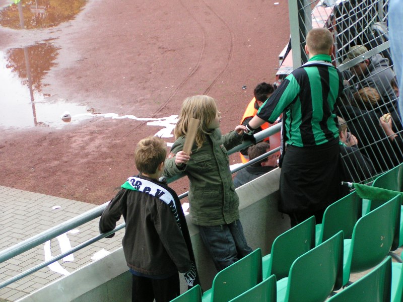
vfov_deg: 15.6
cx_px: 202
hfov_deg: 20.7
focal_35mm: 95
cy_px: 151
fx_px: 1106
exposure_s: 1/100
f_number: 3.5
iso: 125
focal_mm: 14.5
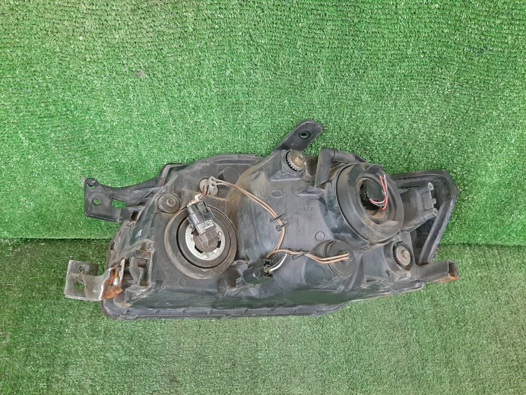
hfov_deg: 67.3
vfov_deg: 53.1
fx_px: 395
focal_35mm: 26
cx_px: 263
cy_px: 198
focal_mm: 3.93
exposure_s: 1/50
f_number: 1.7
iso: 222
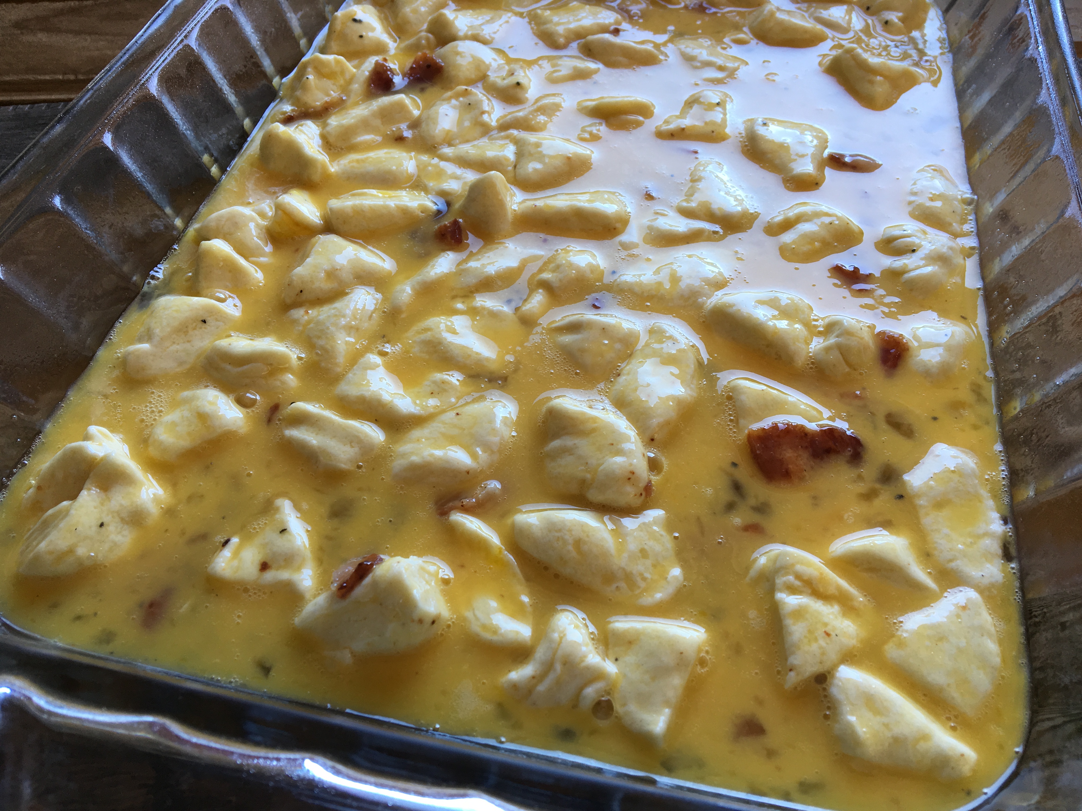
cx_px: 541
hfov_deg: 61.7
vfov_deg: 48.2
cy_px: 406
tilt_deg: -50.6
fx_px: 906
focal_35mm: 29
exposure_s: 1/60
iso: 32
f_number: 2.2
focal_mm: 4.15
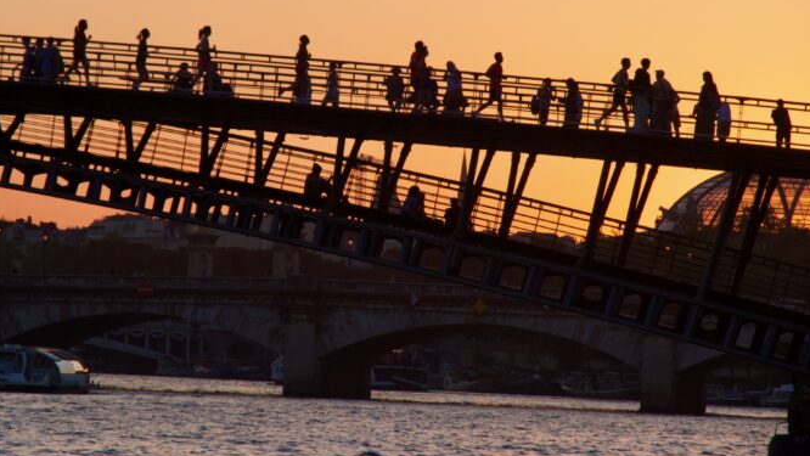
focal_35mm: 214
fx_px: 4597
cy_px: 207
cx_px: 404
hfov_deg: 10.1
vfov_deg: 5.7
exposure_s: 1/500
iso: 1000
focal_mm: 135
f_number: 8
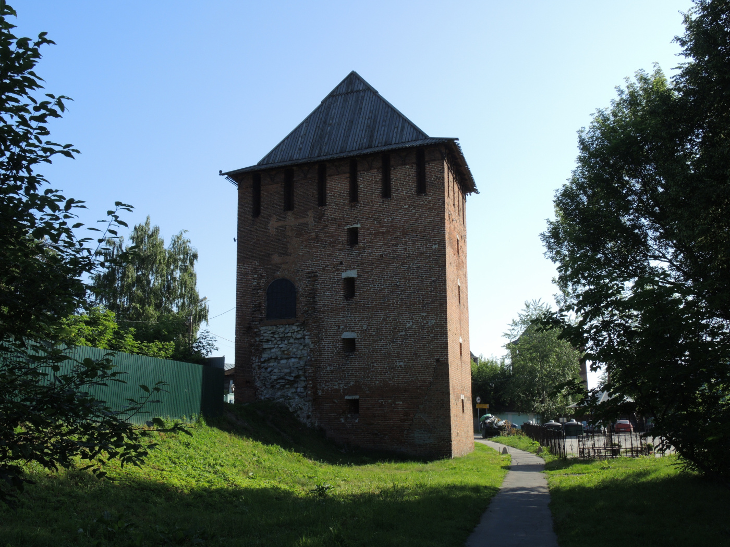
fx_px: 738
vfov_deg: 40.7
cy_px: 274
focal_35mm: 35
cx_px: 365
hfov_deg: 52.6
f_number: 8
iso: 200
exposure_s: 1/320
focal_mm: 7.6
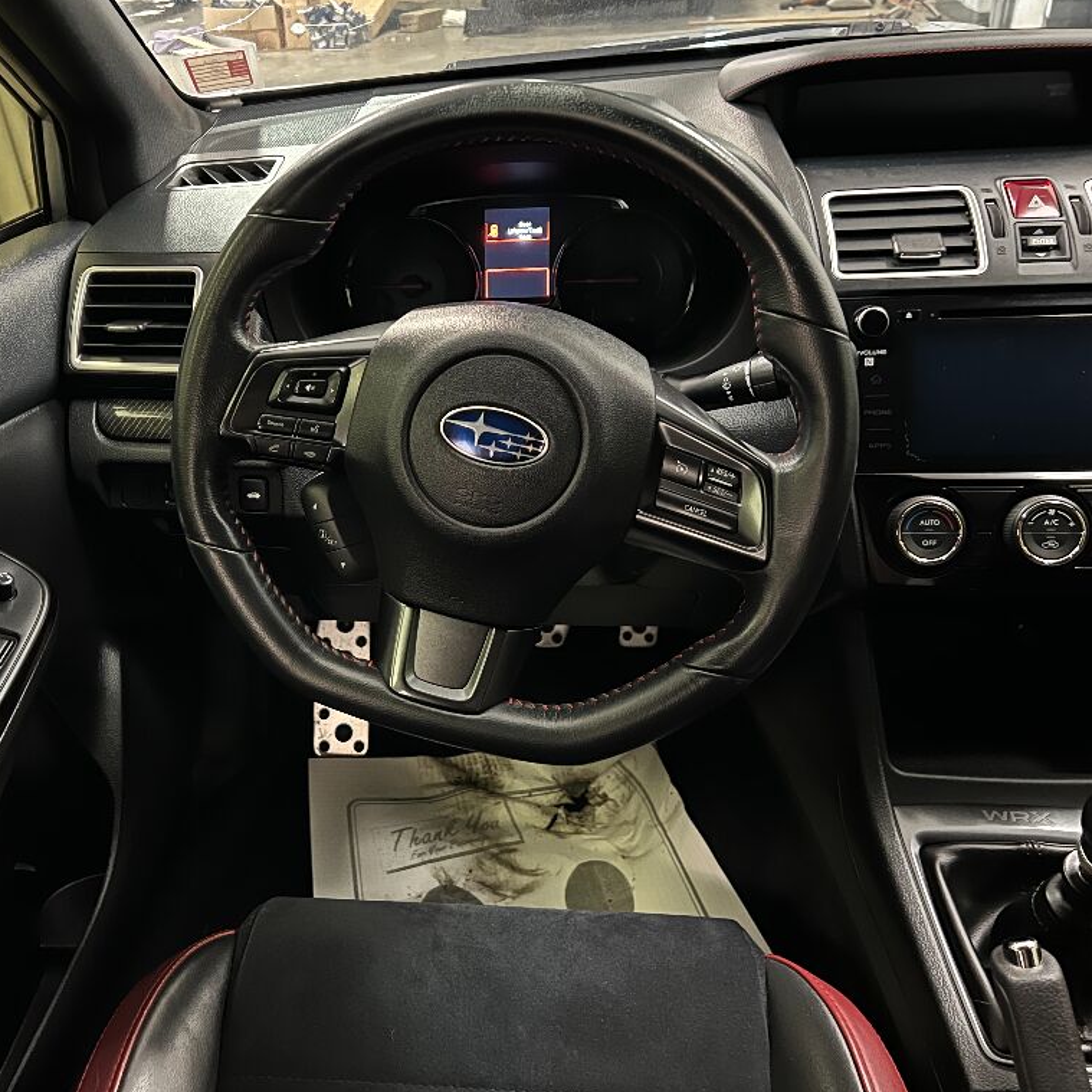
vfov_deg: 52.5
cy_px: 544
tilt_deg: -30.8
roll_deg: +4.6
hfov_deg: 51.9
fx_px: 1106
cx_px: 406
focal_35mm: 31
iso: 1000
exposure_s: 1/20
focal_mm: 5.7
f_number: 1.5
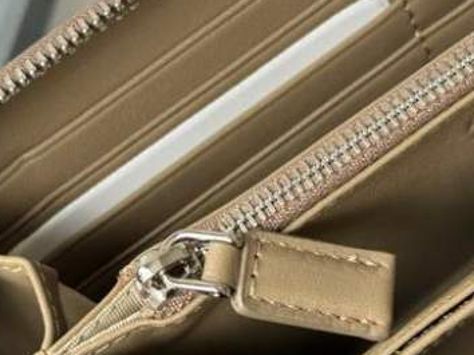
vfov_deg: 14.9
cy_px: 232
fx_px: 1355
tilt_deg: -50.4
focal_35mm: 99
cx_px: 222
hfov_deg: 19.8
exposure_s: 1/60
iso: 160
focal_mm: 6.76
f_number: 1.78
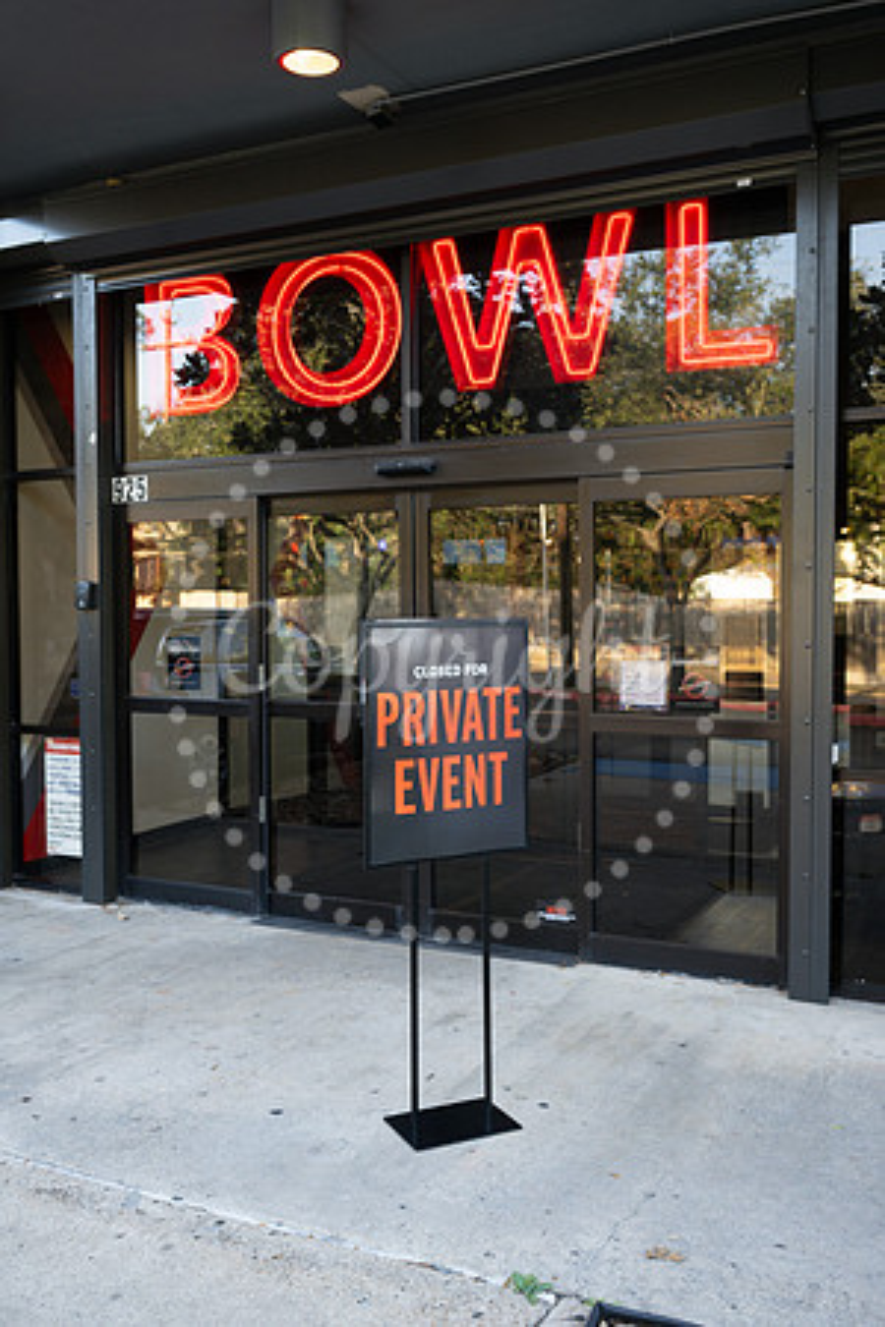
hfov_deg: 38.9
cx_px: 442
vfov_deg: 55.8
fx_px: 1254
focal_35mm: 34
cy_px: 664
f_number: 4
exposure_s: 1/100
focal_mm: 34
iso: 320
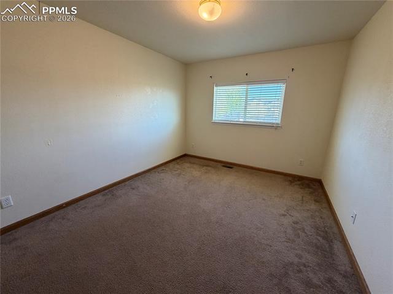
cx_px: 196
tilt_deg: -15.8
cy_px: 147
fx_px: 159
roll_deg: -1.0
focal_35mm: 14
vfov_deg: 85.6
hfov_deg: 102.1
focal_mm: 2.22
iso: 200
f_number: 2.2
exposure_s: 1/60
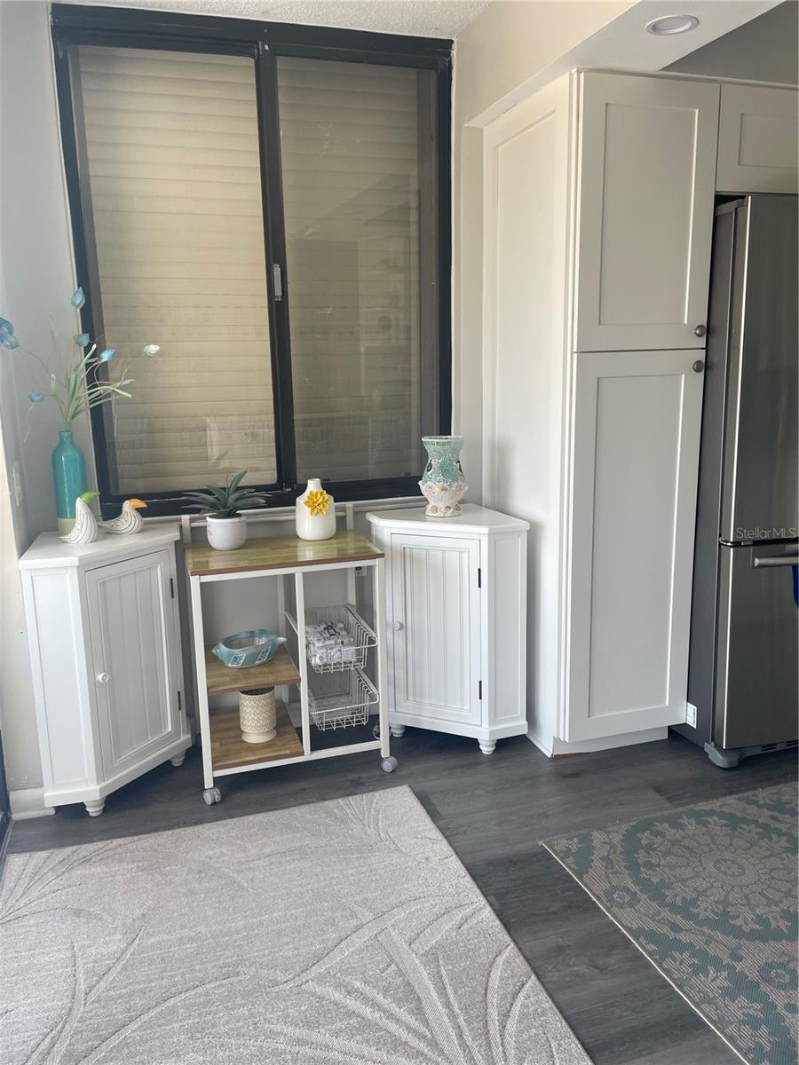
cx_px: 400
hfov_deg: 53.1
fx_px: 800
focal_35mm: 26
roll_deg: +0.6
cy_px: 532
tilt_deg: -12.3
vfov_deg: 67.3
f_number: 1.6
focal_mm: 4.2
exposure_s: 1/139
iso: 32
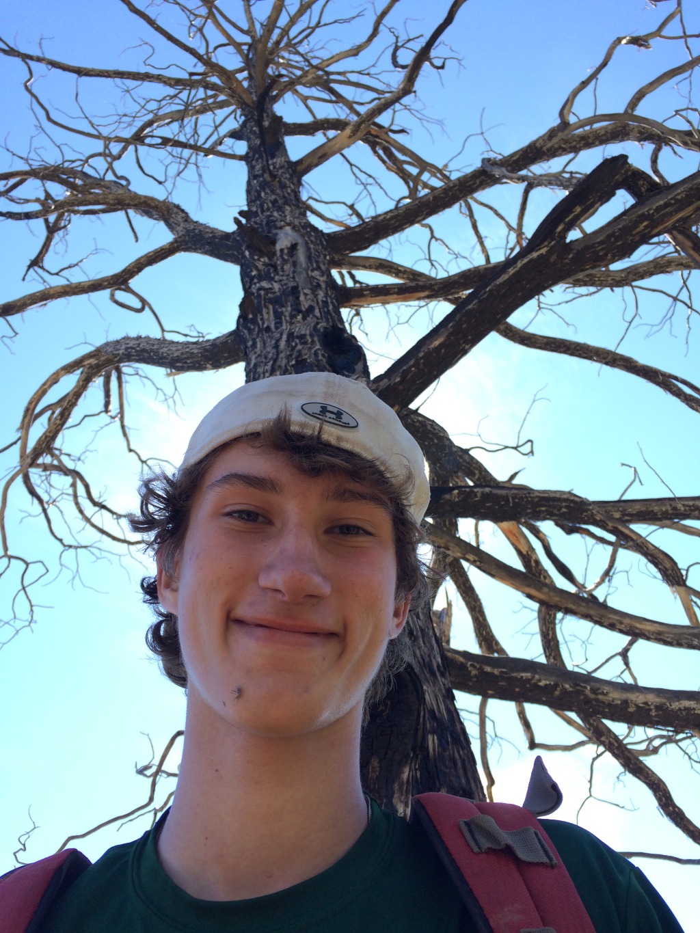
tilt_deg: +46.7
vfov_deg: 61.7
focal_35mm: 29
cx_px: 350
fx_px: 782
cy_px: 466
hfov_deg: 48.2
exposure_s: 1/471
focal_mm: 4.15
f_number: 2.2
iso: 32
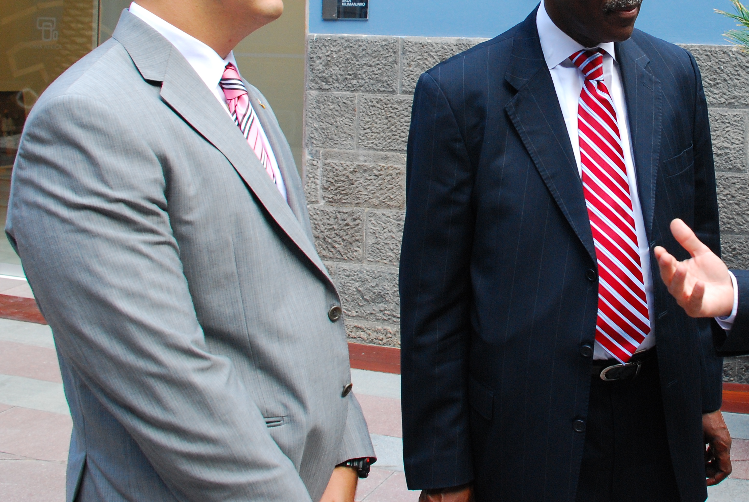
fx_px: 979
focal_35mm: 47
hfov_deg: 40.4
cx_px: 584
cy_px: 84
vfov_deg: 28.0
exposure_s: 1/125
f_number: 5.6
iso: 400
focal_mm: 18
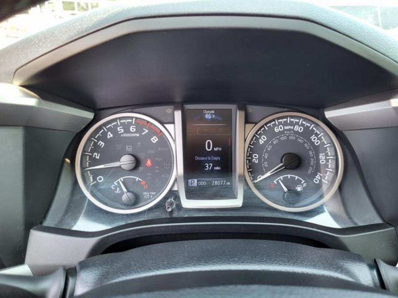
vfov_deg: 53.1
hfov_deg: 67.3
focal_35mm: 26
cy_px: 149
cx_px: 199
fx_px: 299
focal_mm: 5.4
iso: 125
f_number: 1.8
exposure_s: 1/120
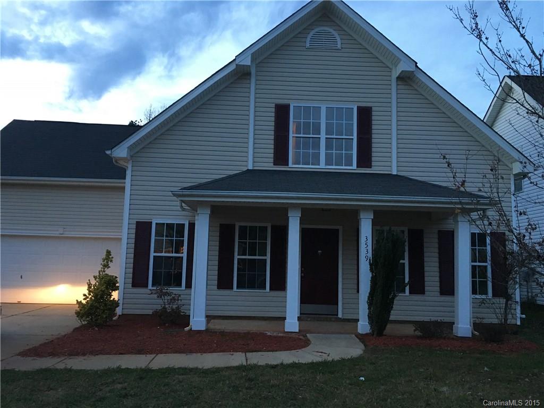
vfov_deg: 48.2
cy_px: 204
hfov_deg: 61.7
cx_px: 272
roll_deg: -1.4
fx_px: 456
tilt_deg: +8.4
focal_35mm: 29
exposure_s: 1/30
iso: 160
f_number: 2.2
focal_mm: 4.15
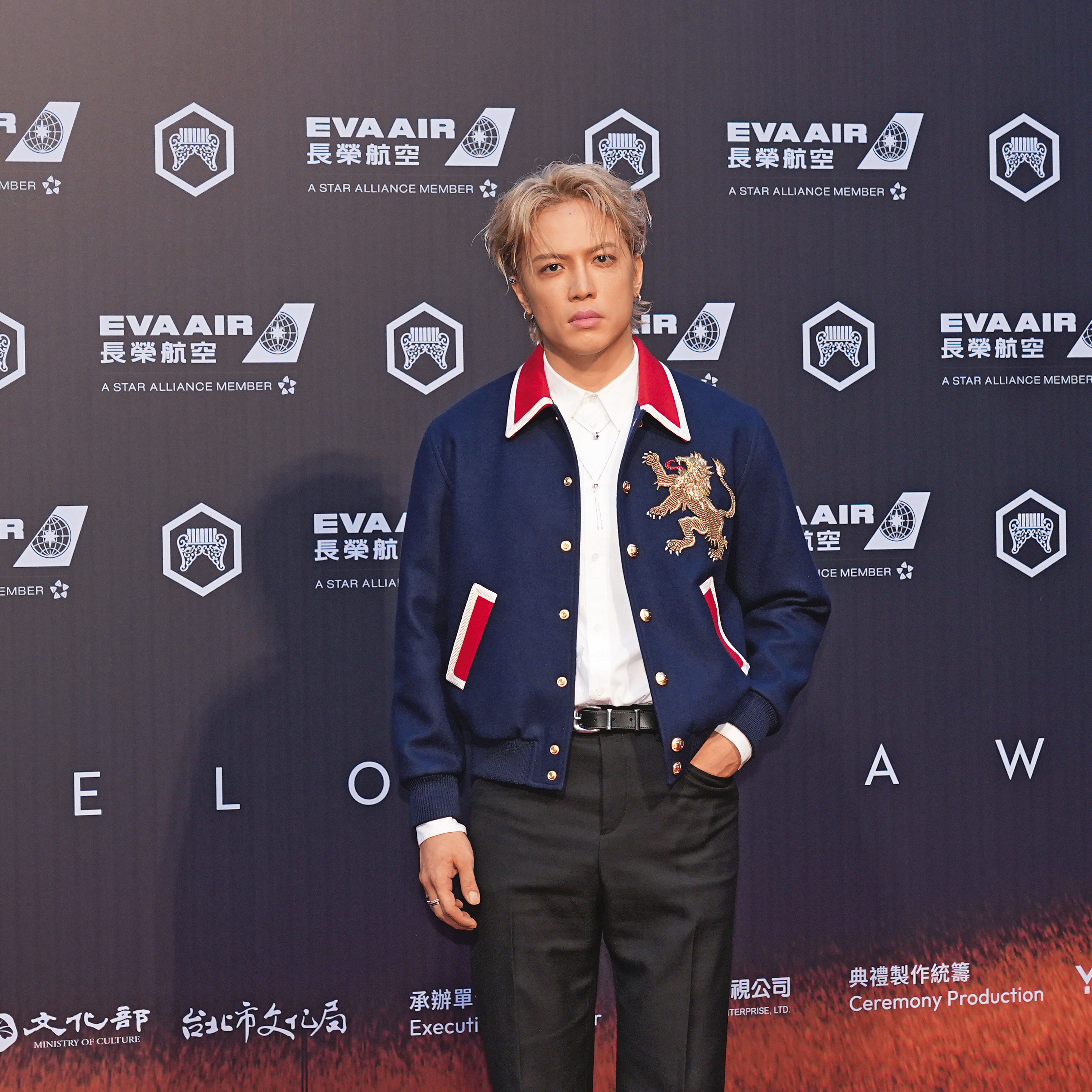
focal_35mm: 131
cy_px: 547
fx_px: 4675
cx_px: 532
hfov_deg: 13.3
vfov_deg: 13.3
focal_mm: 68
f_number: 5
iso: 1000
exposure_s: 1/200
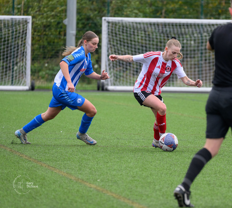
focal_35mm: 377
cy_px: 91
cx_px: 175
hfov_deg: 4.9
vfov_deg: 4.4
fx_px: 2712
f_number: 5
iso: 1600
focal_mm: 240
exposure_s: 1/1250
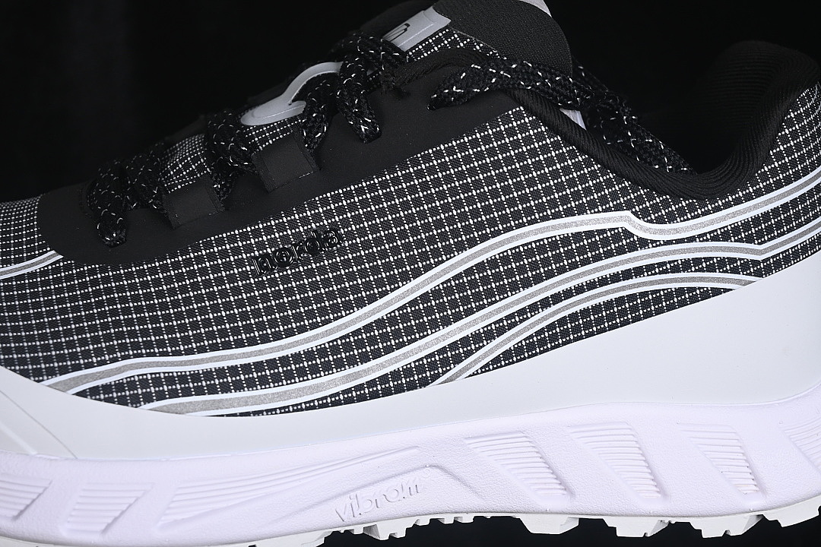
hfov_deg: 27.0
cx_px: 410
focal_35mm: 75
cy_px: 274
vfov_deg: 18.2
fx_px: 1710
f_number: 7.1
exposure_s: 1/80
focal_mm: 50
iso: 160
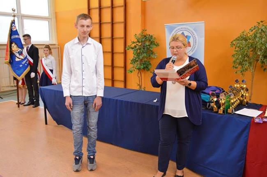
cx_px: 134
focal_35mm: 33
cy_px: 88
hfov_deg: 57.3
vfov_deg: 39.9
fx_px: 244
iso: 1000
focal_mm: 22
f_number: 3.5
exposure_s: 1/60
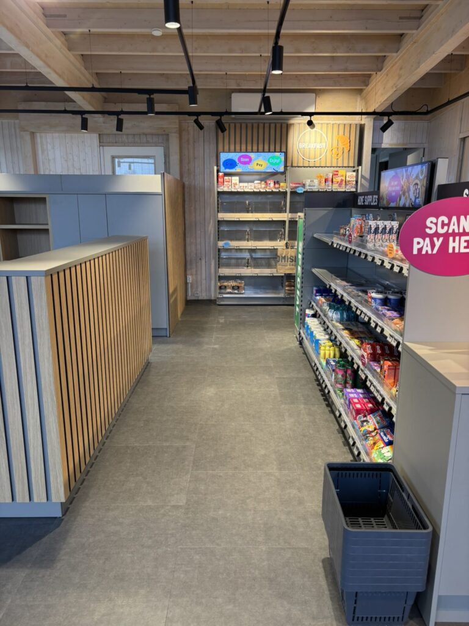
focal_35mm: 26
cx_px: 234
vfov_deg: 67.3
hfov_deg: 53.1
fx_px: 470
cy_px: 313
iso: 80
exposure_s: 1/50
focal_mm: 5.96
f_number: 1.6
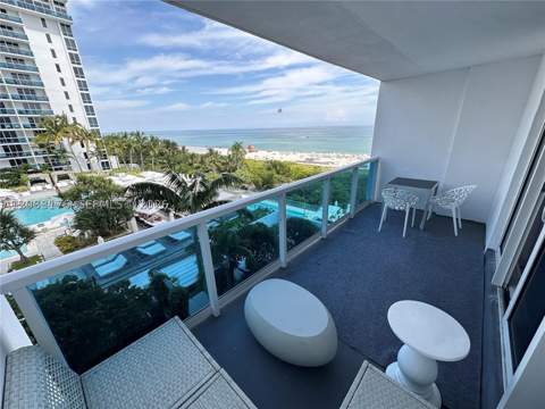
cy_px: 204
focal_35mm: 14
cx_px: 272
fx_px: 220
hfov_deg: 102.1
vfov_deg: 85.7
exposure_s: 1/489
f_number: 2.2
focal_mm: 2.22
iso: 40
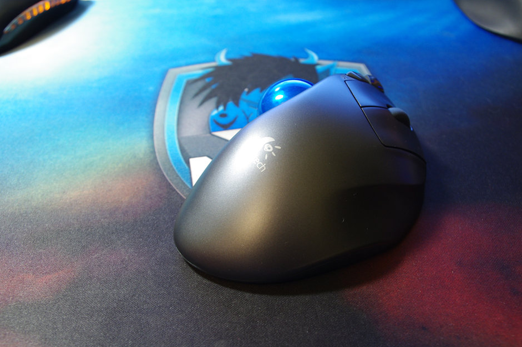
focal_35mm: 37
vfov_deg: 35.8
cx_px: 262
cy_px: 181
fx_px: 536
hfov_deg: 51.9
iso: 400
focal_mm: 23.13
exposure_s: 1/3.33
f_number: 5.6
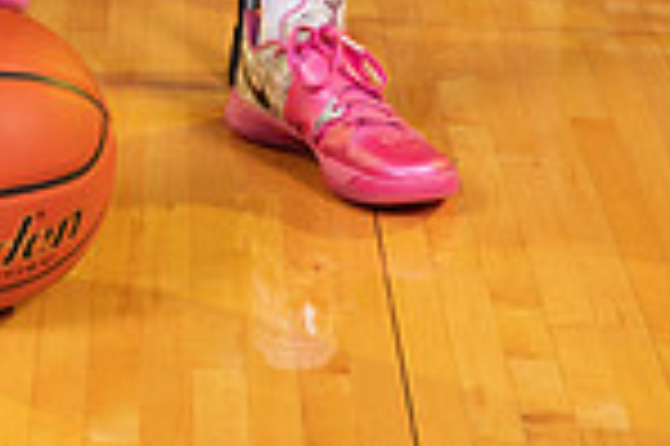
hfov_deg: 11.7
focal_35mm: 175
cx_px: 94
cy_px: -563
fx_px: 3253
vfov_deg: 7.4
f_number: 7.1
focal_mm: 58
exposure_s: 1/320
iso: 320
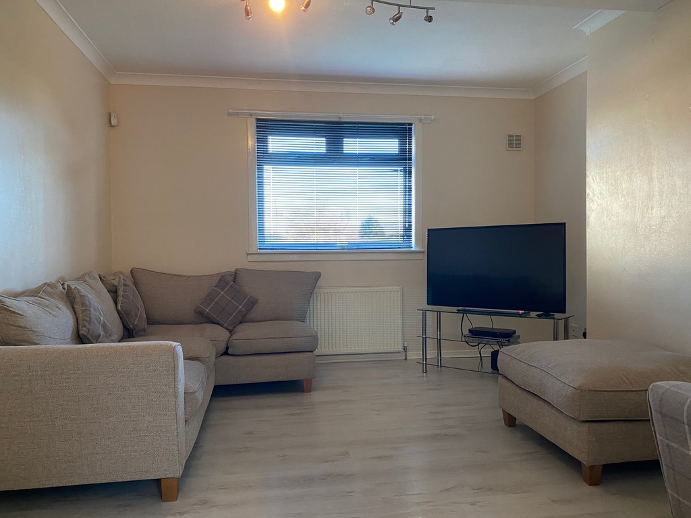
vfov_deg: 53.1
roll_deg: -0.3
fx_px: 519
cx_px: 346
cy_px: 259
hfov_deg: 67.3
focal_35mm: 26
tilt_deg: -0.3
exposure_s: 1/50
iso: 320
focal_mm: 4.25
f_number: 1.8
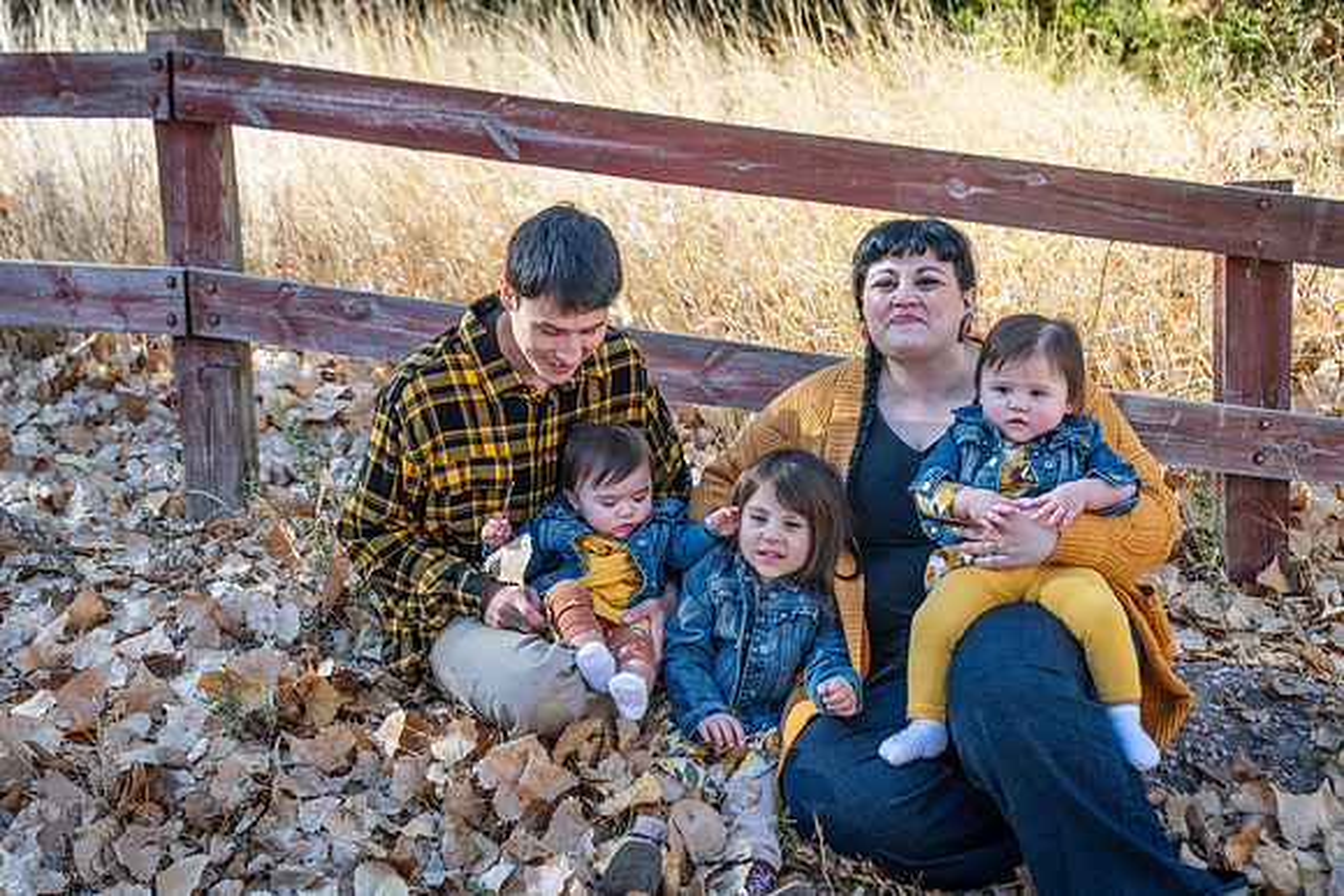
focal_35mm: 50
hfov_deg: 39.6
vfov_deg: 27.0
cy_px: 448
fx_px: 1867
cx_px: 672
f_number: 5
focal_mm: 50
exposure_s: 1/125
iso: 50
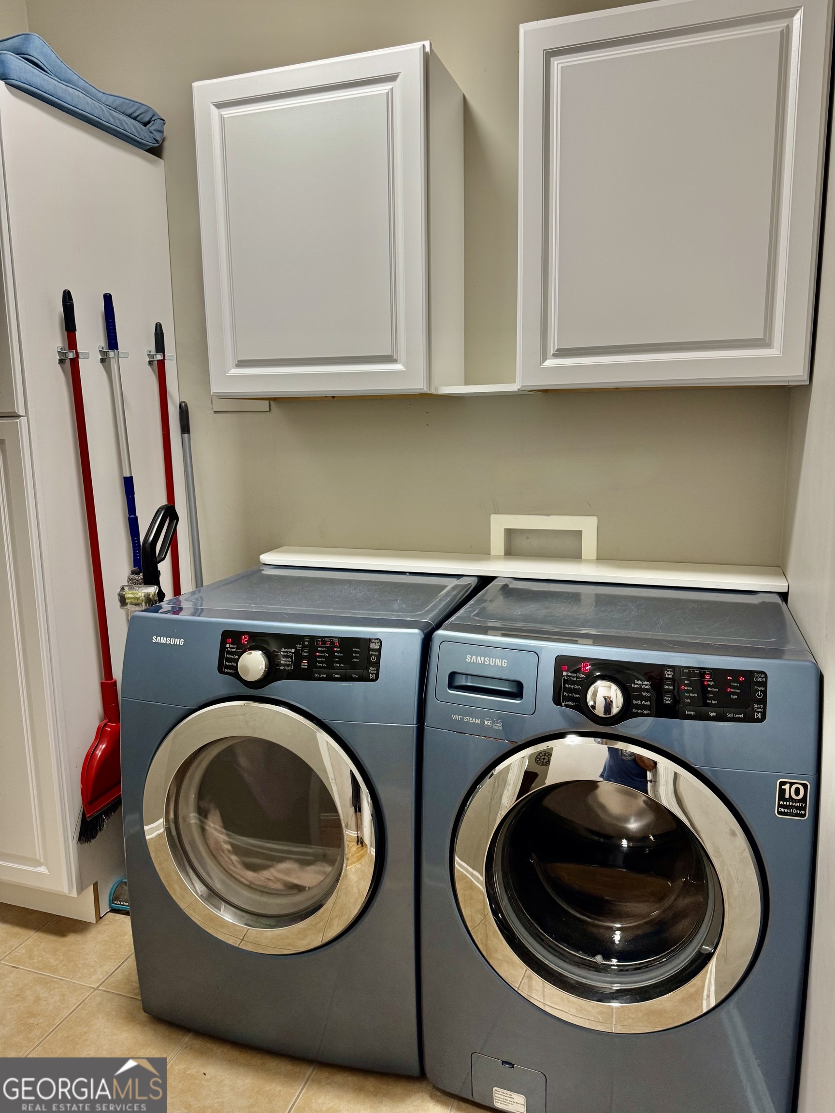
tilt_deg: -9.8
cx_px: 418
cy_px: 556
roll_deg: +0.8
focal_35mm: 24
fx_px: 772
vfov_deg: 71.6
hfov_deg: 56.8
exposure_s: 1/60
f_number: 1.78
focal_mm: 6.76
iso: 200
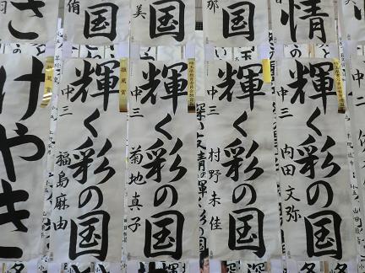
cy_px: 136
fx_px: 474
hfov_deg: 42.1
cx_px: 182
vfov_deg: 32.2
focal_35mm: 45
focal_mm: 8.2
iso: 200
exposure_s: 1/60
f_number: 4.3
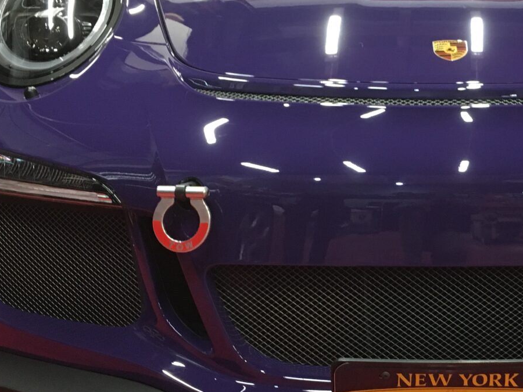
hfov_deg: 28.6
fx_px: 997
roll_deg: +1.0
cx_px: 439
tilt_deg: -9.7
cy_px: 203
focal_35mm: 66
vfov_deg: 22.3
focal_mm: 4.15
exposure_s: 1/30
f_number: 2.2
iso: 125
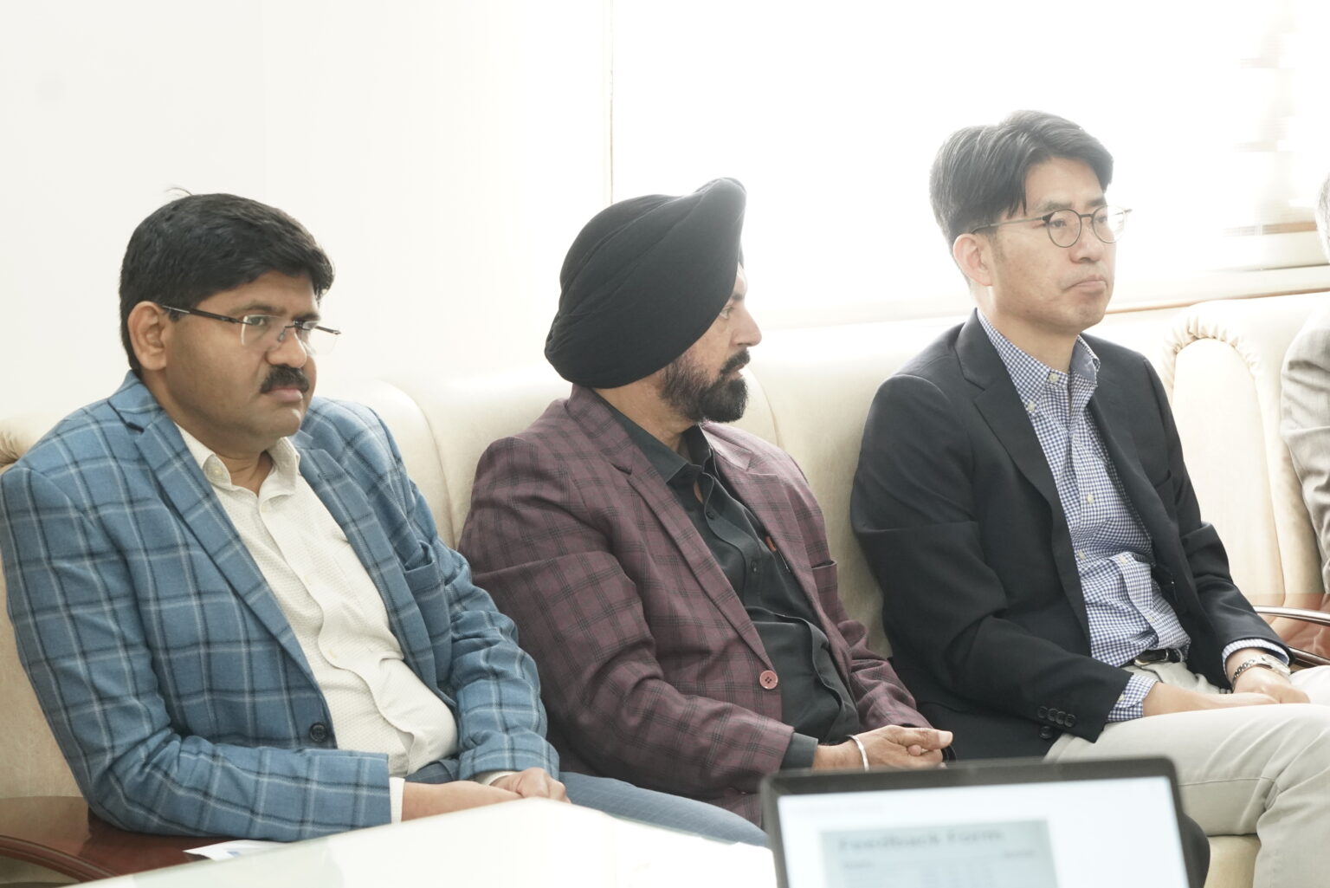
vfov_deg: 13.0
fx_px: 3880
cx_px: 665
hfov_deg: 19.5
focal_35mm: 105
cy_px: 444
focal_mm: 70
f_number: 5.6
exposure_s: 1/100
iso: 2500
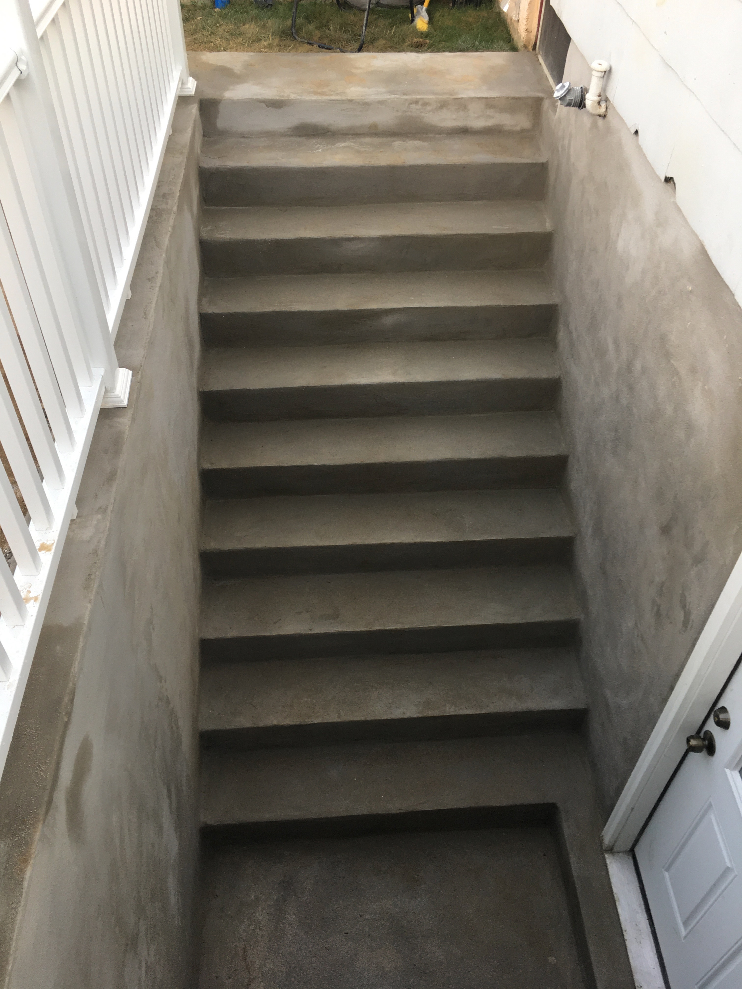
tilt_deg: -44.9
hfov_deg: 48.2
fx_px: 829
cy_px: 494
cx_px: 371
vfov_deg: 61.7
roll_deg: -1.8
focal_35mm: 29
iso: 32
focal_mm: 4.15
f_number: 2.2
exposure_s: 1/60
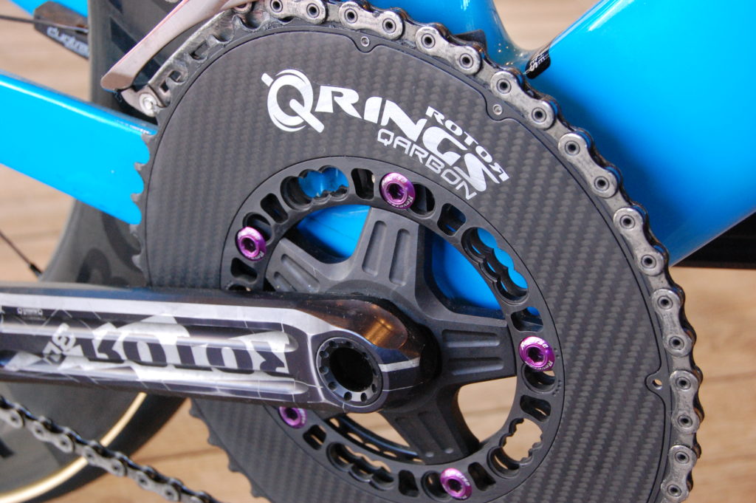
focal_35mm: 63
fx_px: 1322
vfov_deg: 21.5
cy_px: 252
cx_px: 378
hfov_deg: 31.9
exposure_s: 1/30
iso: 1600
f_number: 7.1
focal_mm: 42
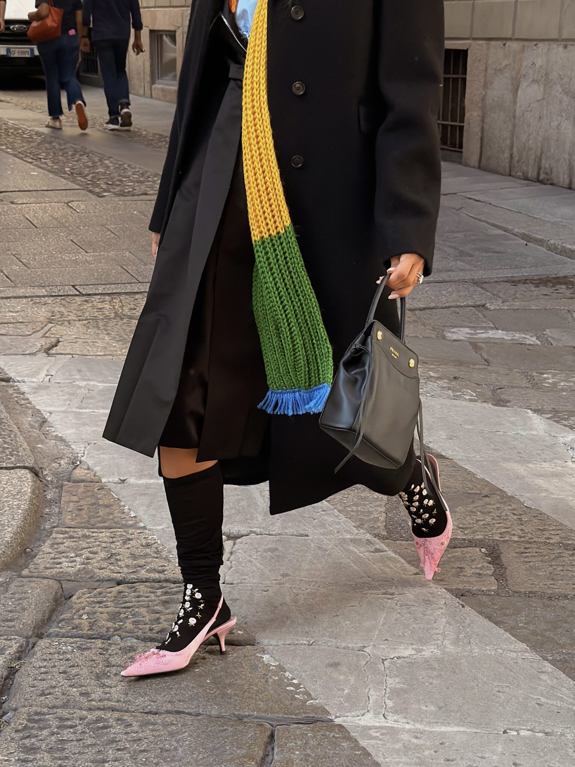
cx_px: 288
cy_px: 384
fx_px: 1063
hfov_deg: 30.3
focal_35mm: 48
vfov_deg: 39.7
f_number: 1.78
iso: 250
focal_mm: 6.76
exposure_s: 1/2667
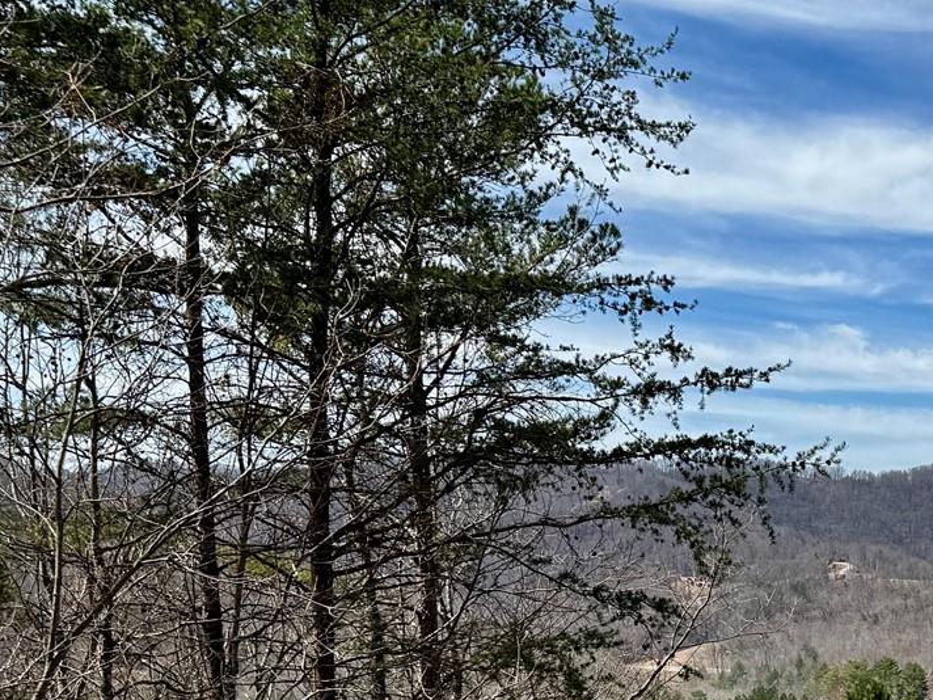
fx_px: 1860
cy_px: 713
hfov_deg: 25.8
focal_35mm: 69
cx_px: 1059
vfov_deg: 20.6
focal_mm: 6.76
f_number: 1.78
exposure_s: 1/4167
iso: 80
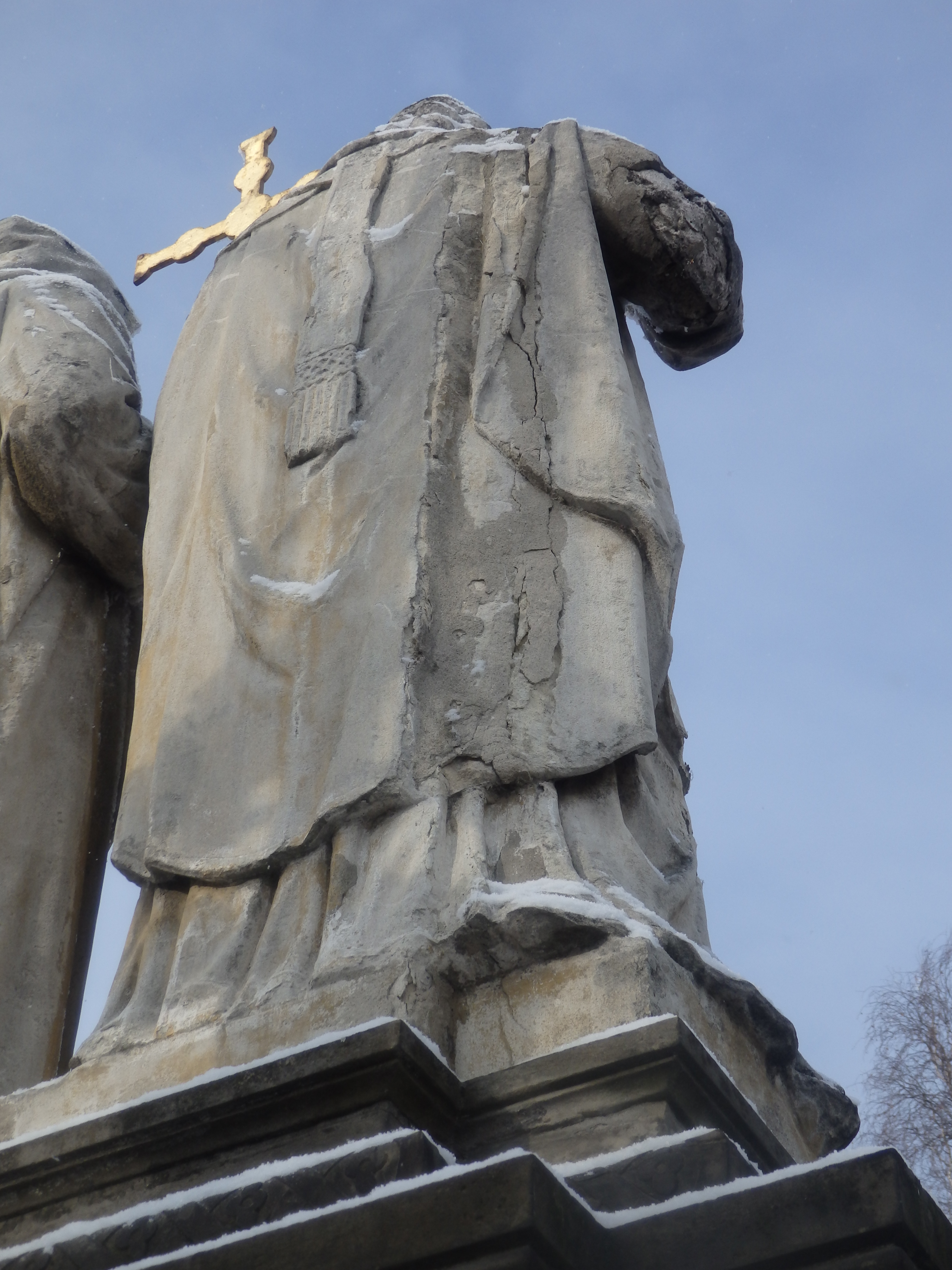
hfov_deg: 22.3
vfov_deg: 29.4
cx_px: 476
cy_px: 635
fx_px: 2420
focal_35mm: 66
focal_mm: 11.9
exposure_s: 1/500
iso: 100
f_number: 4.4
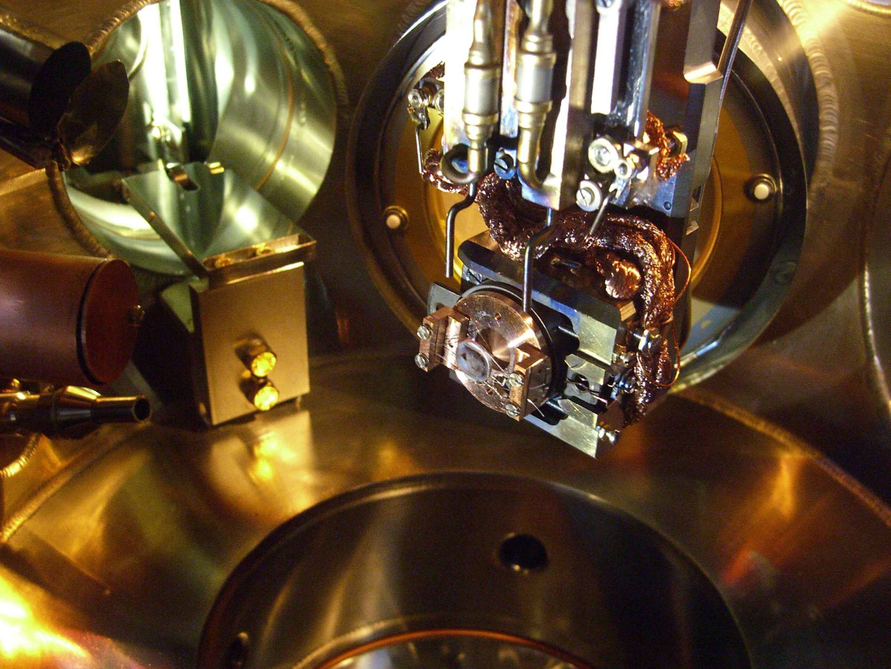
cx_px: 446
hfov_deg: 49.0
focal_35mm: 38
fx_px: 978
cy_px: 334
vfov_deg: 37.7
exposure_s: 1/8
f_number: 2.8
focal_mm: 7.9
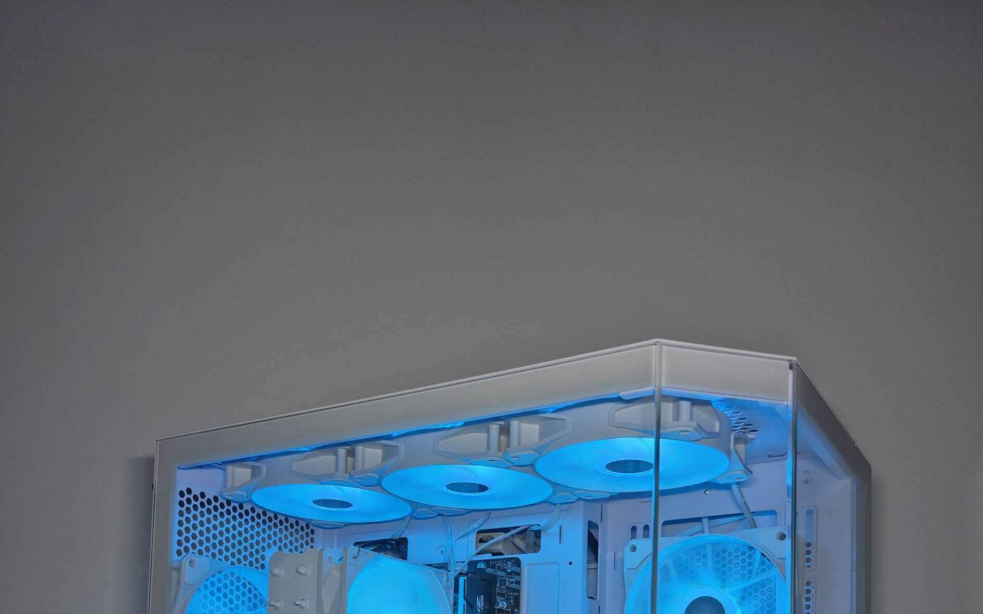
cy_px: 663
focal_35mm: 33
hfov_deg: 58.1
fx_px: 884
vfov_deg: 33.7
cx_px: 495
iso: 64
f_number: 1.8
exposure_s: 1/55
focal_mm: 5.4
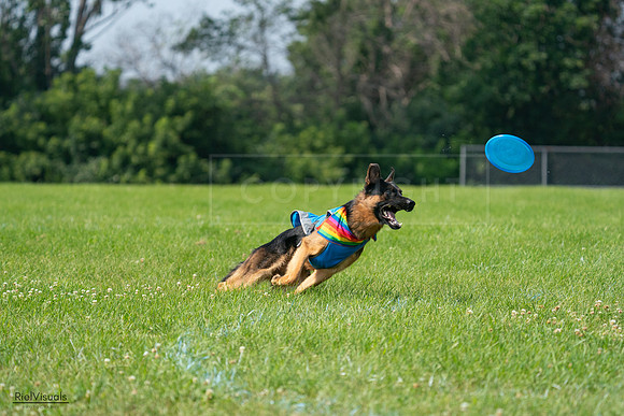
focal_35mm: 225
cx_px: 312
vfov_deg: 6.1
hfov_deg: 9.1
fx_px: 3901
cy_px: 208
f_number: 5.6
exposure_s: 1/4000
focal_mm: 225
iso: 1250
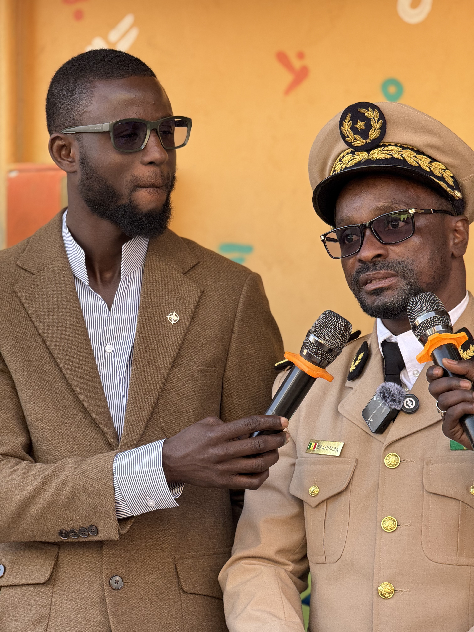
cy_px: 316
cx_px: 237
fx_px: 2191
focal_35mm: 120
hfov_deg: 12.3
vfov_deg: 16.4
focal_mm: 15.66
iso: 64
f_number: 2.8
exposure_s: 1/99
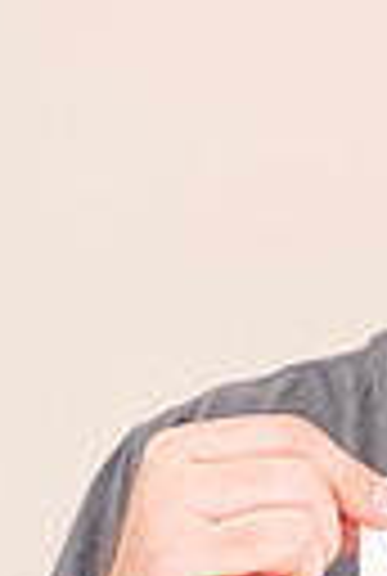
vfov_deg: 6.9
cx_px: 572
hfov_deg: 4.6
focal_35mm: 298
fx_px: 4779
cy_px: 540
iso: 160
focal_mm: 85
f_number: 3.2
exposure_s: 1/250
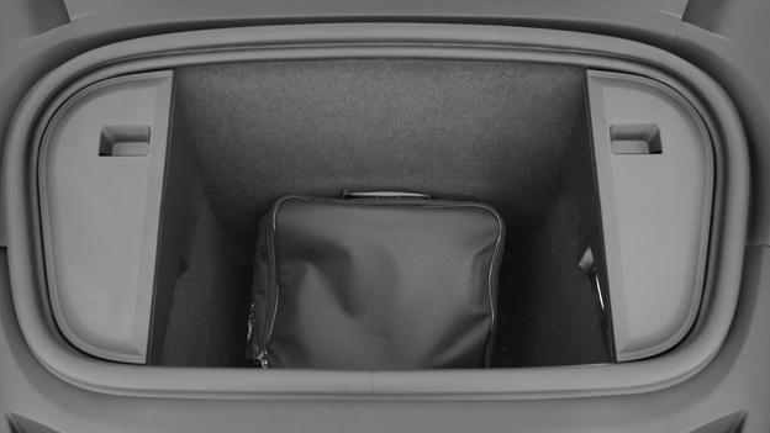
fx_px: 592
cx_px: 384
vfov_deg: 40.2
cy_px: 222
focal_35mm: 29
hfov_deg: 66.1
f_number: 2.8
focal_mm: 27
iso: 10000
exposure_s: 1/160
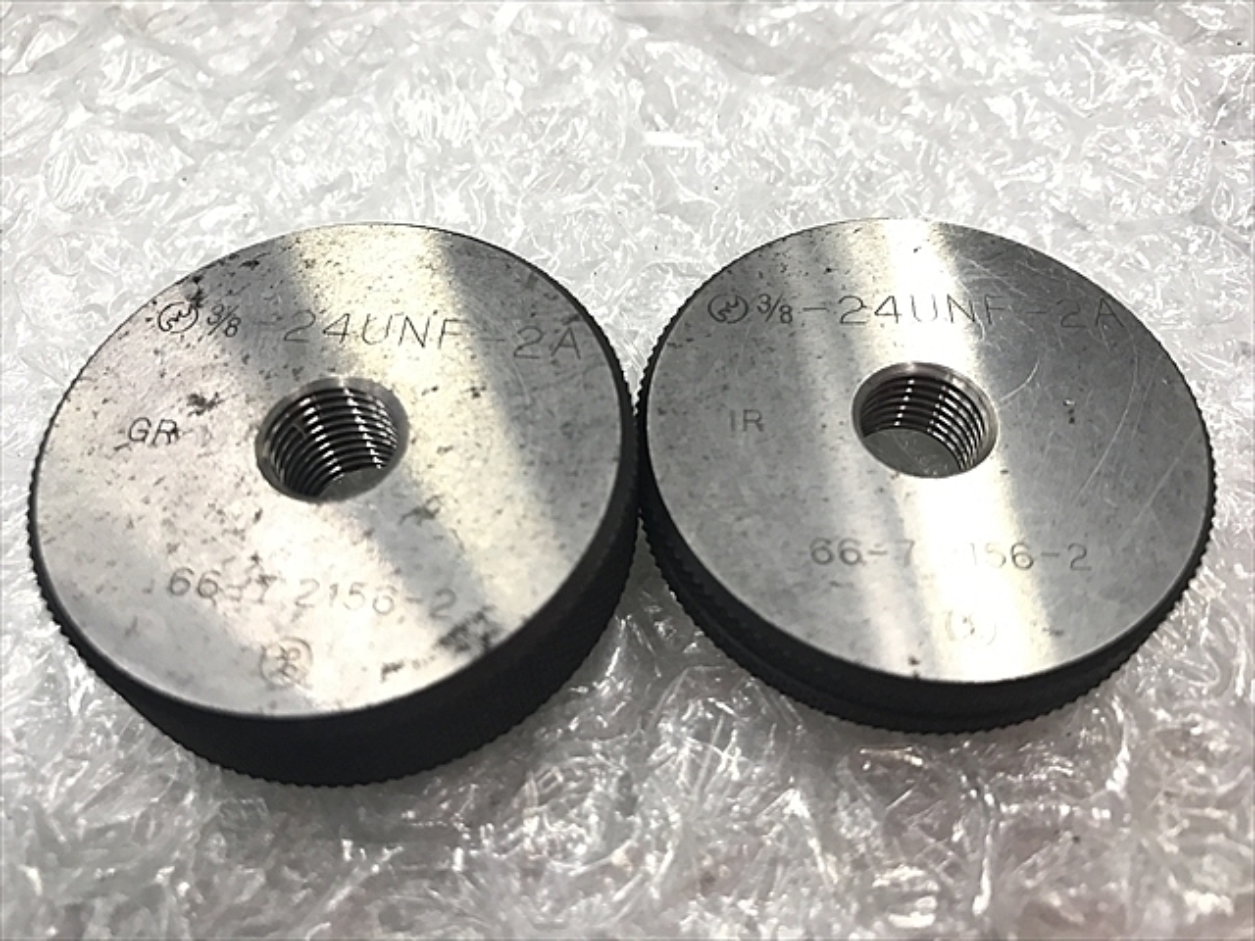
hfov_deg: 63.4
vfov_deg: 49.7
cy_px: 470
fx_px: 1015
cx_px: 628
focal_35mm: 28
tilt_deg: -56.0
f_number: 1.8
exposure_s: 1/23
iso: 40
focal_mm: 3.99
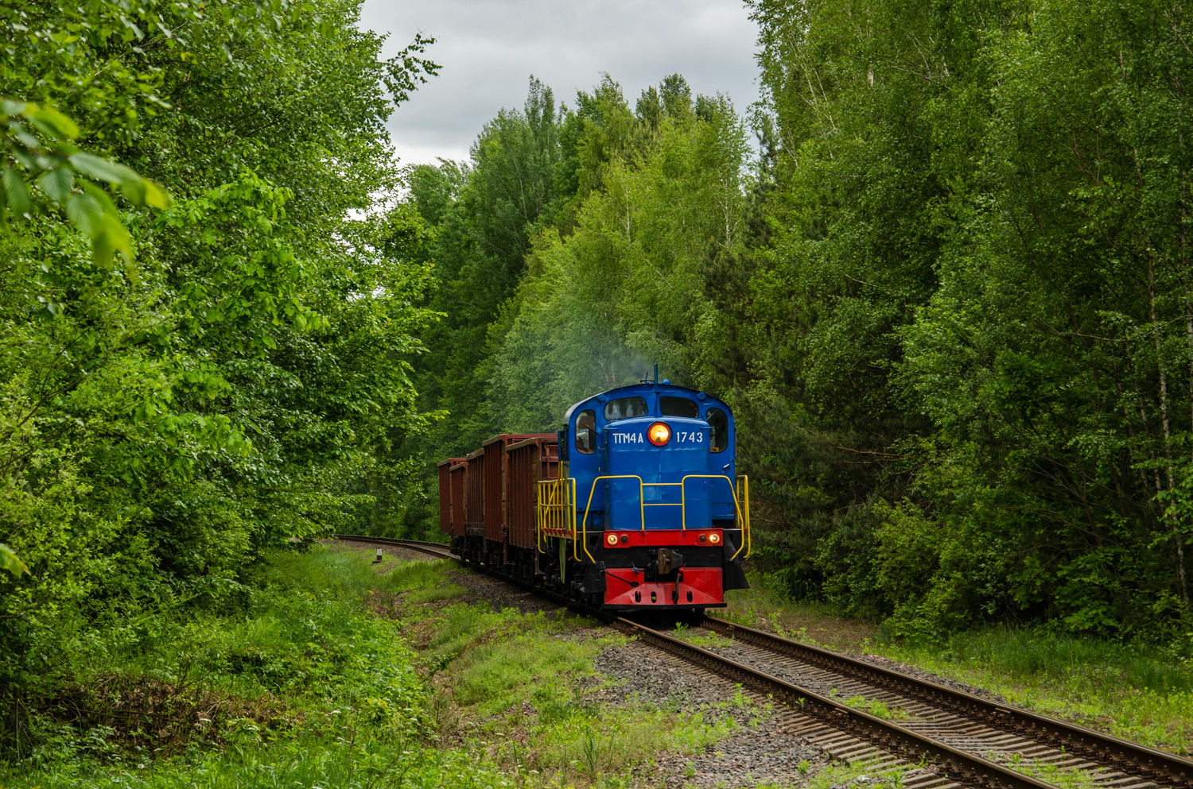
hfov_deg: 20.7
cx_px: 596
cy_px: 394
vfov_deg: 13.8
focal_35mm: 99
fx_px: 3273
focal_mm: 66
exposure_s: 1/200
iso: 200
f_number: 7.1
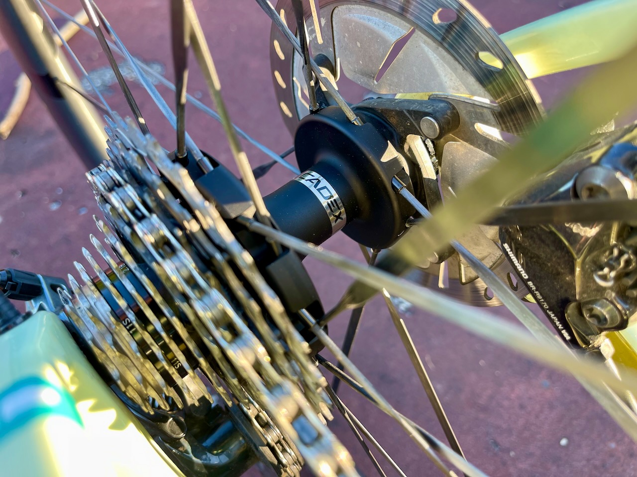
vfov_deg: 53.1
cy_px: 238
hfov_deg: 67.3
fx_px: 478
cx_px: 318
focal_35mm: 26
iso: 64
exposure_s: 1/121
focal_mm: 5.1
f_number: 1.6
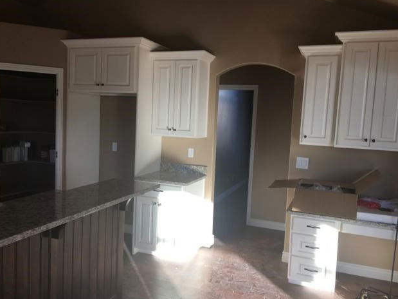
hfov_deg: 60.0
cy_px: 150
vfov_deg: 46.8
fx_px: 345
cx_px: 202
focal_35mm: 30
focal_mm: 4.15
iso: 25
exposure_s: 1/172
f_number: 2.2
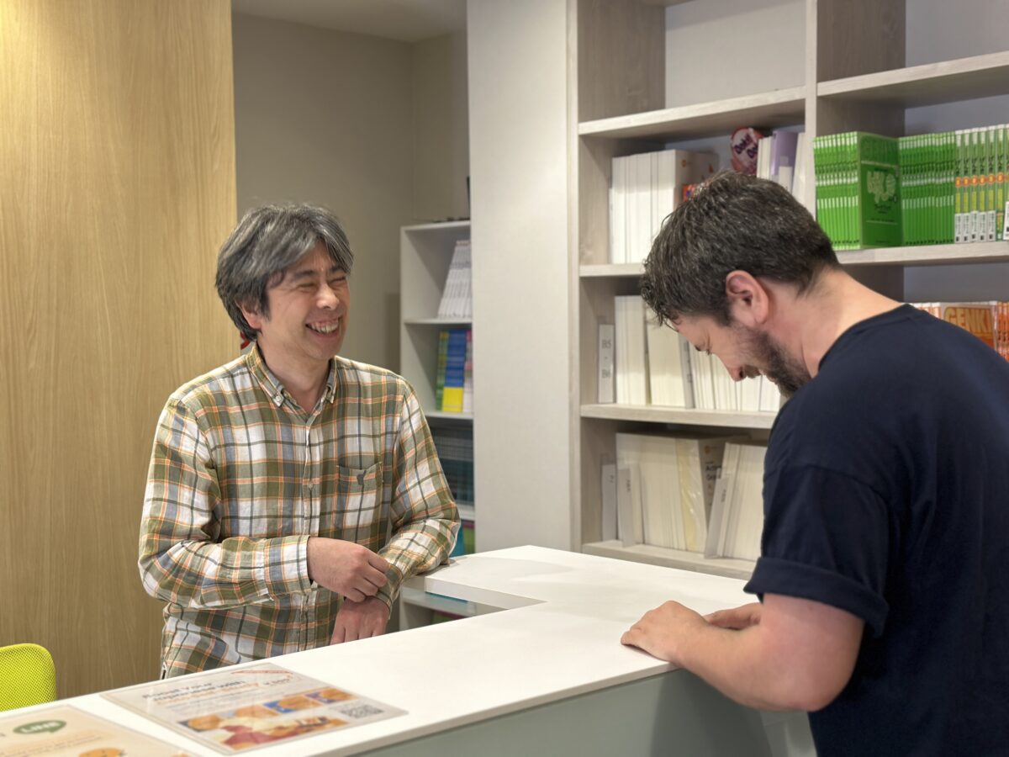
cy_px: 378
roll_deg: +0.5
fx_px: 1399
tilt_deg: -2.1
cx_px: 504
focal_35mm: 48
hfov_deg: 39.7
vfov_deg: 30.3
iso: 100
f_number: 1.78
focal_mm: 6.86
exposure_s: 1/50
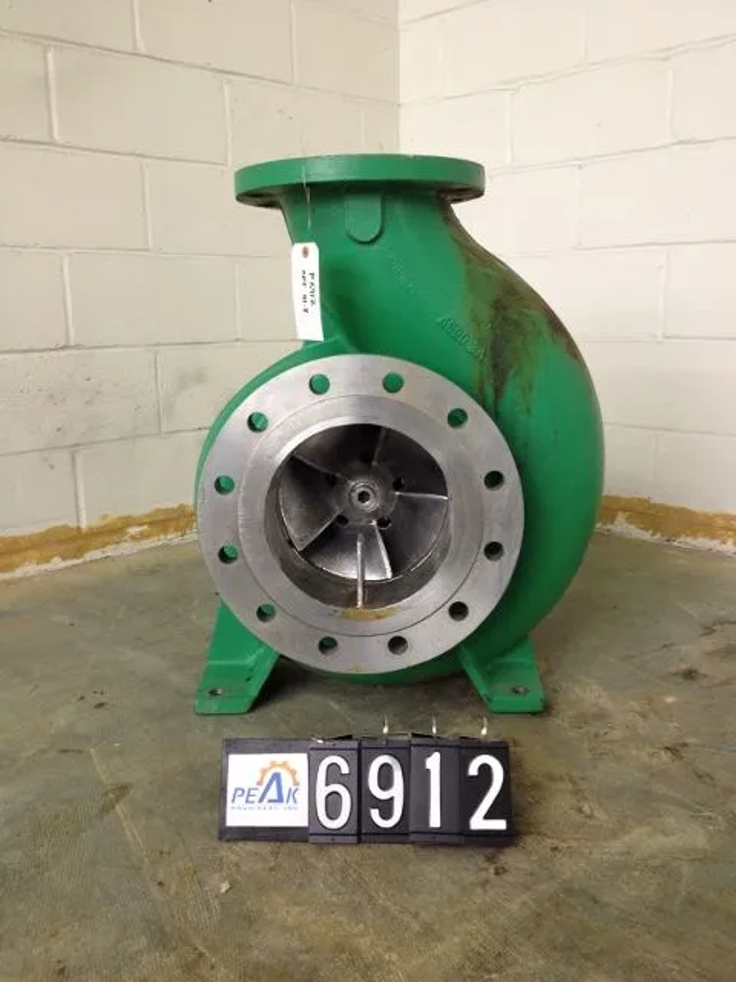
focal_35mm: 35
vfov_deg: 52.6
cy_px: 491
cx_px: 368
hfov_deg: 40.7
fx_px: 992
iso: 125
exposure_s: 1/20
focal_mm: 4.28
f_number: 2.4
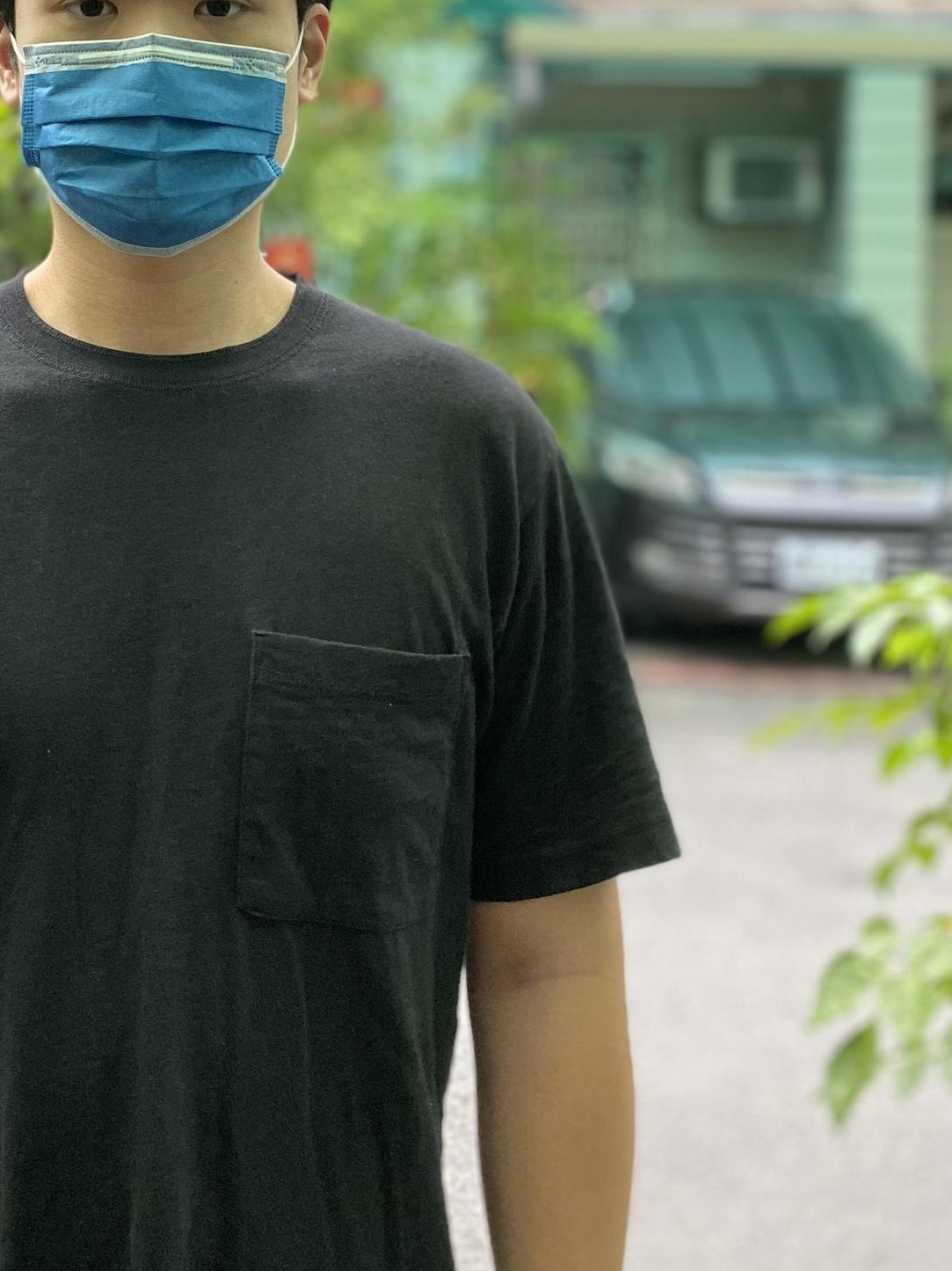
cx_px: 159
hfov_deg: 29.4
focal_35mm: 48
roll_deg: -1.5
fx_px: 1761
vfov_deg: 38.4
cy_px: 287
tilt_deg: +0.9
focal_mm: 4.25
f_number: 1.8
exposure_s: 1/60
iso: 200
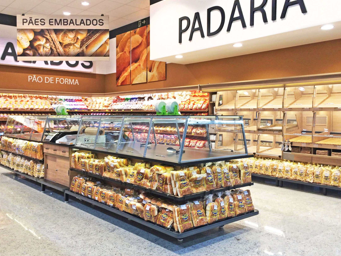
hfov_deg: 53.9
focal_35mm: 34
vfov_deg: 41.8
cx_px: 163
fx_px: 335
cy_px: 117
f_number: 2.2
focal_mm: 4.15
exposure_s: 1/30
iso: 50
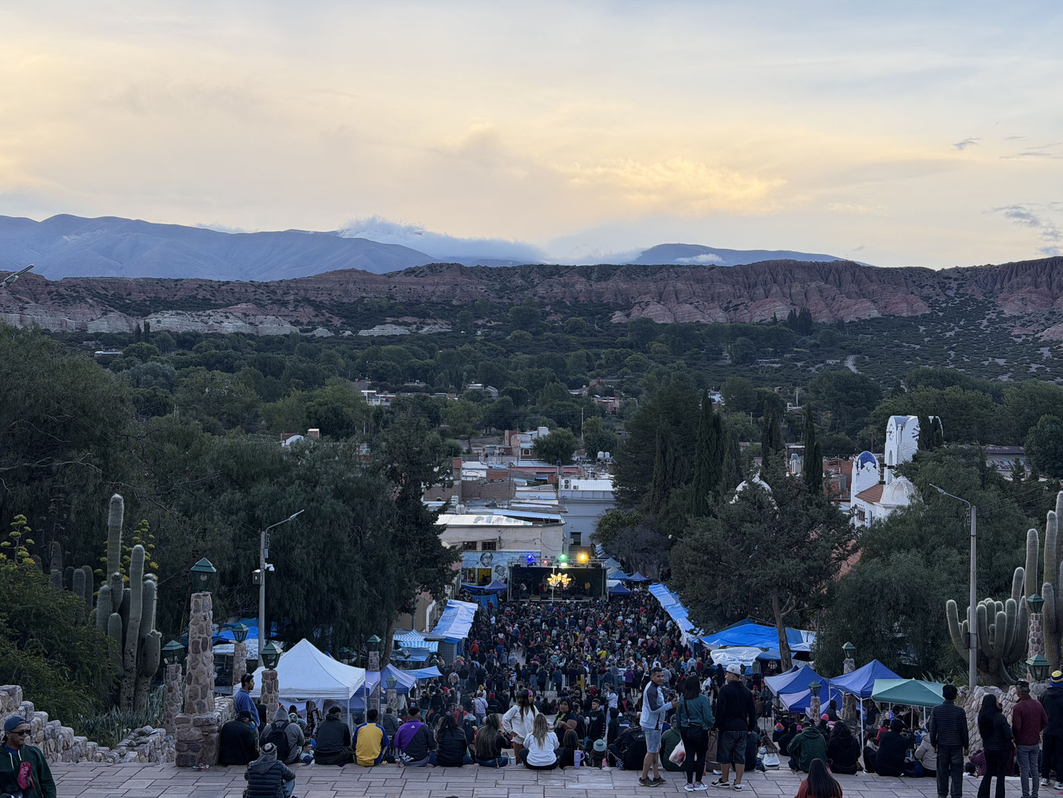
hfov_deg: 39.7
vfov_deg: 30.3
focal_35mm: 48
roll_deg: +0.7
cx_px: 532
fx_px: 1474
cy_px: 399
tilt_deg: +0.9
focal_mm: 6.76
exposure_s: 1/285
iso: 64
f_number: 1.78
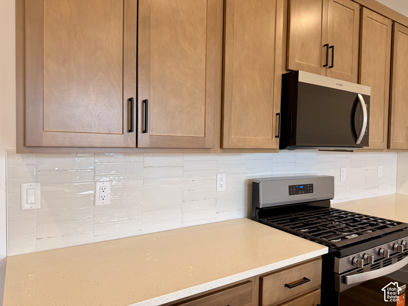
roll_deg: -0.8
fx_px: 283
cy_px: 153
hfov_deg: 71.6
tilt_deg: -2.8
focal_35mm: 24
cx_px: 204
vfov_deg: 56.8
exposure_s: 1/120
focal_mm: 6.76
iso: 125
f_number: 1.78
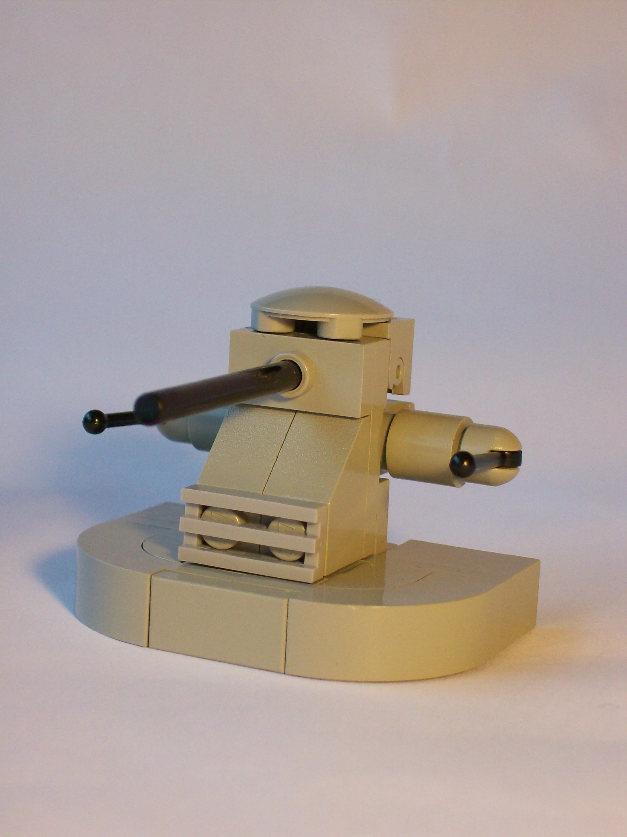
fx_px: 2101
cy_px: 418
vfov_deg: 22.5
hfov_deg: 17.0
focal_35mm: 87
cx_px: 314
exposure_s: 1/46
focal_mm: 14.3
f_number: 4.3
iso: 160
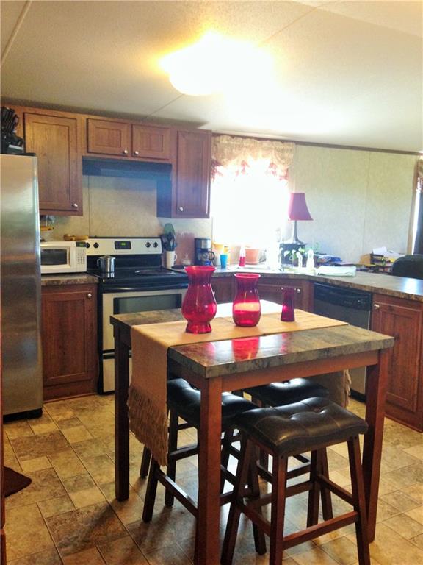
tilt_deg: -9.5
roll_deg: -2.0
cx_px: 212
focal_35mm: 33
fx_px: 538
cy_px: 282
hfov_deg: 42.9
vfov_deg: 55.4
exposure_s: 1/20
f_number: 2.4
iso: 160
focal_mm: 4.12
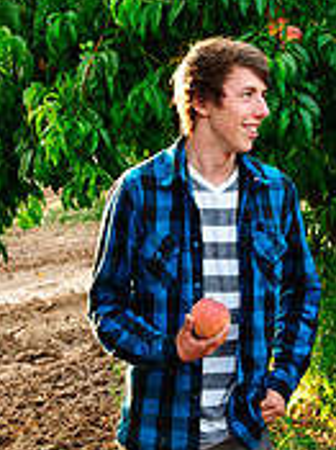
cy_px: 337
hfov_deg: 16.5
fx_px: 1153
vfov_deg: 21.8
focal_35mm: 89
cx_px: 217
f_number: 6.3
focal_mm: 36
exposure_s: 1/80
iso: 400
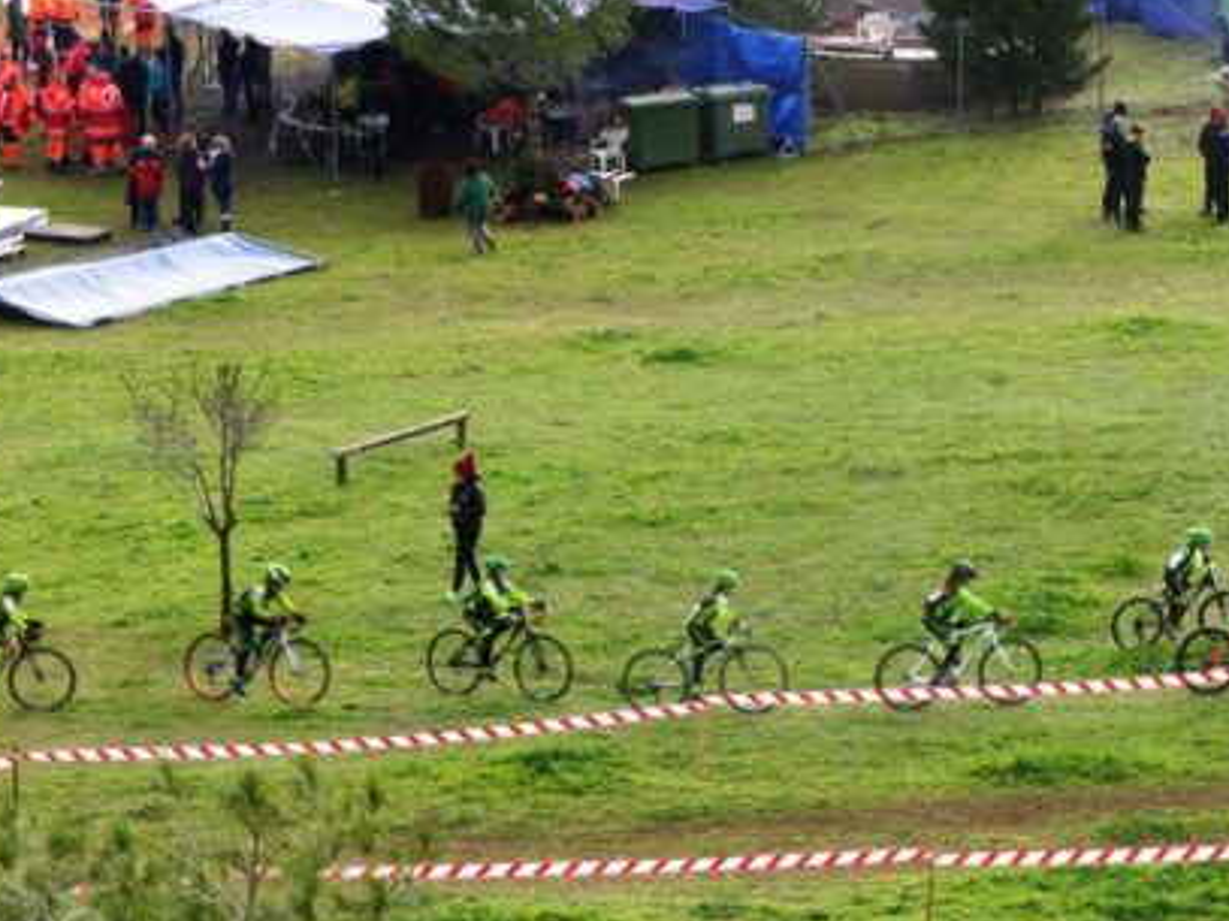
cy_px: 429
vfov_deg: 9.0
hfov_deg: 12.0
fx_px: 5821
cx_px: 849
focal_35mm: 164
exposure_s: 1/80
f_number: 5.1
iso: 80
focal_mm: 19.1
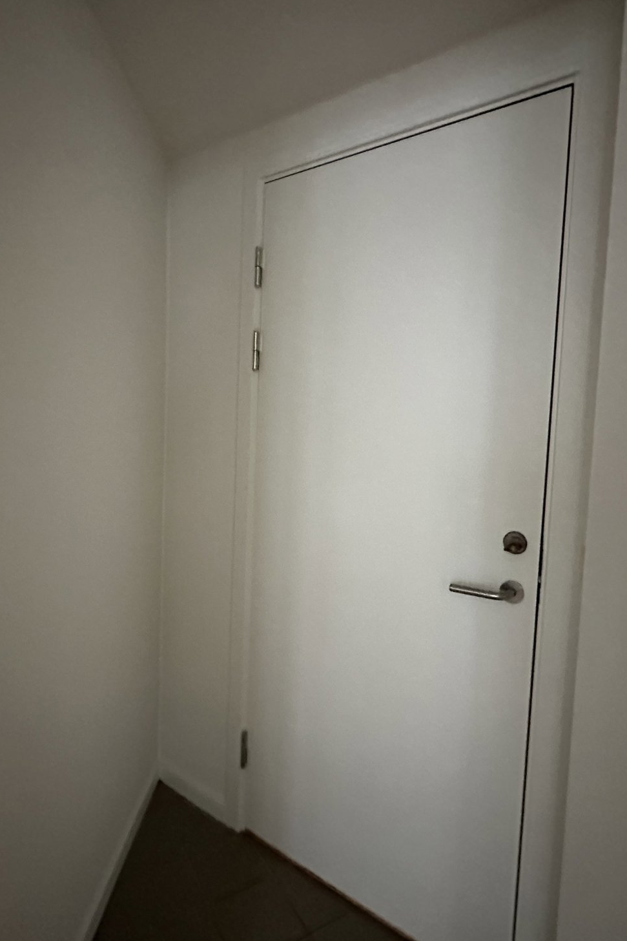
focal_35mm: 20
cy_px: 459
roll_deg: -1.4
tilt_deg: -5.2
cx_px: 296
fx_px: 522
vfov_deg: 84.0
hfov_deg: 61.9
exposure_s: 1/58
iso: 1250
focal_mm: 2.22
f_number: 2.2
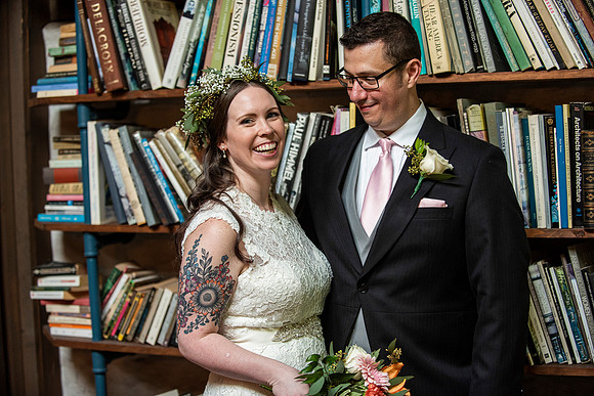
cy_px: 198
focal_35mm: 70
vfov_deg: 19.5
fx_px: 1155
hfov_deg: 28.8
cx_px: 297
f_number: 2.8
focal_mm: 70
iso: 1600
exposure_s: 1/250
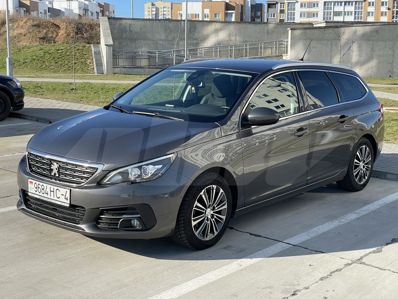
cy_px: 150
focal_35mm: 52
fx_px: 598
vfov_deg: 28.0
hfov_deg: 36.8
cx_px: 199
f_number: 2
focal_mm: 6
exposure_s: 1/841
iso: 25
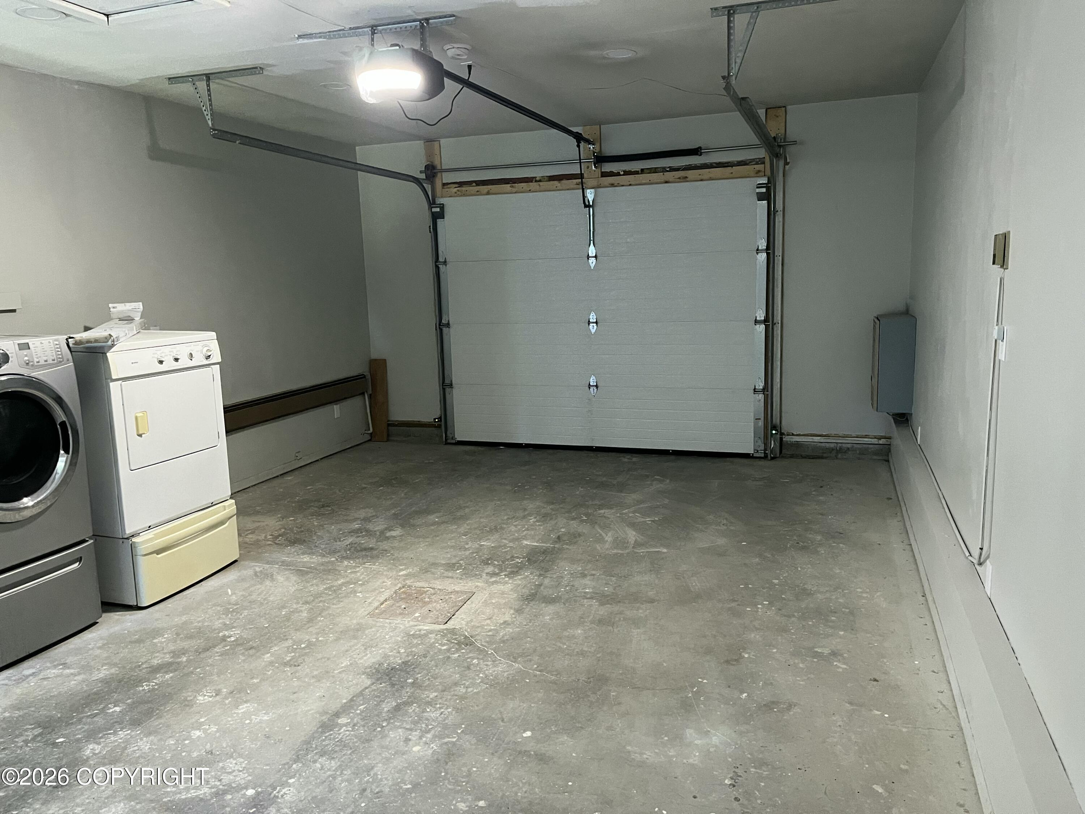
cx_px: 542
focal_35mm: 26
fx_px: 815
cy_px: 407
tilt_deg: -9.8
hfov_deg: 67.3
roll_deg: +2.3
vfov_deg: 53.1
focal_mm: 5.1
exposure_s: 1/40
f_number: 1.6
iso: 400
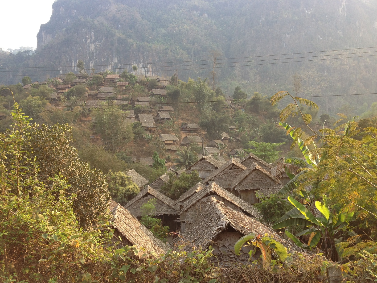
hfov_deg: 52.6
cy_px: 142
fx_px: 381
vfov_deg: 40.7
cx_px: 188
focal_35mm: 35
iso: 50
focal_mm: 4.28
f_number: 2.4
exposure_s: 1/174
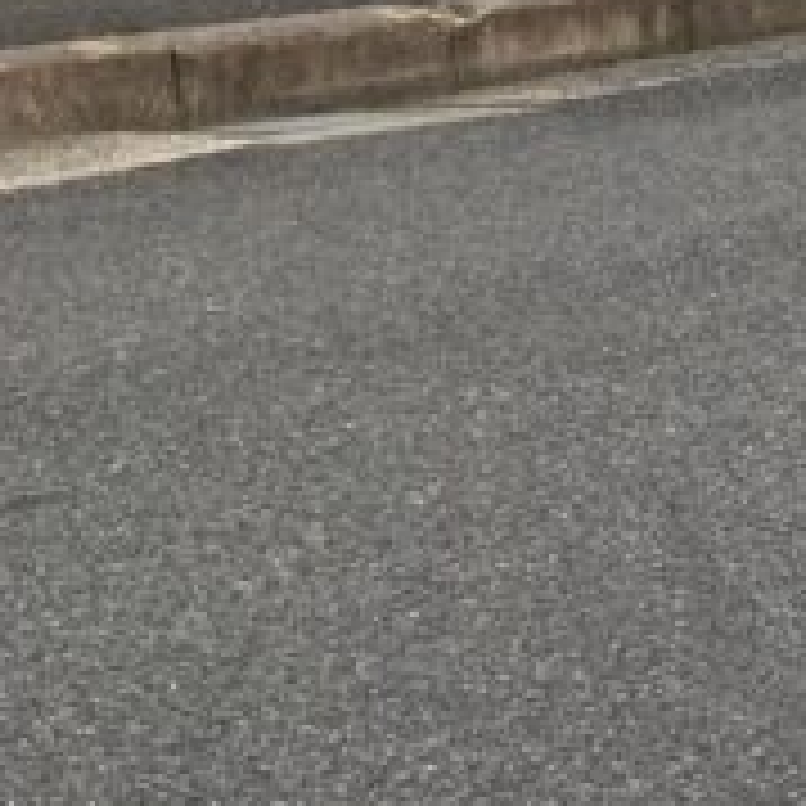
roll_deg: +0.2
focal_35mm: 147
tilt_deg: -8.8
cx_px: 2116
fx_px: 3872
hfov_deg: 10.0
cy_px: 225
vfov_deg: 11.9
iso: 25
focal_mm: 4.15
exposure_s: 1/460
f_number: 2.2
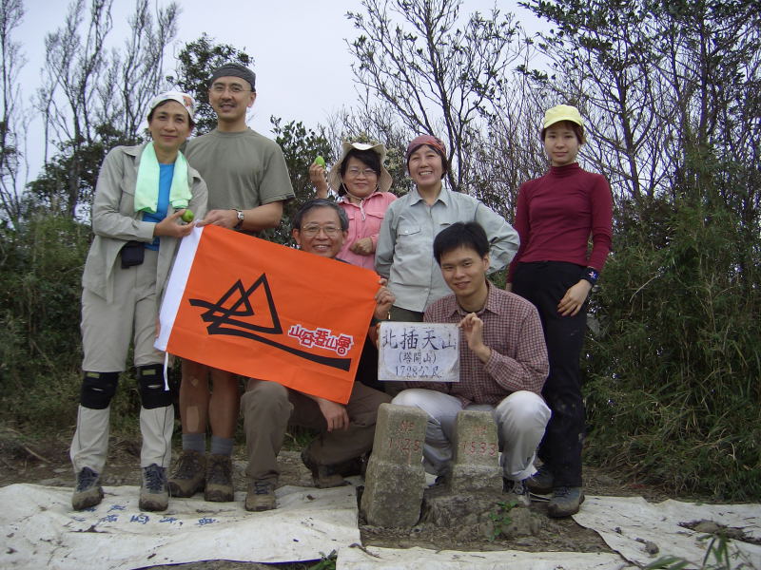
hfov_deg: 47.9
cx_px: 380
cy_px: 285
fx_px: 857
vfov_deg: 36.8
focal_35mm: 39
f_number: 2.8
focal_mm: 8
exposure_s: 1/400
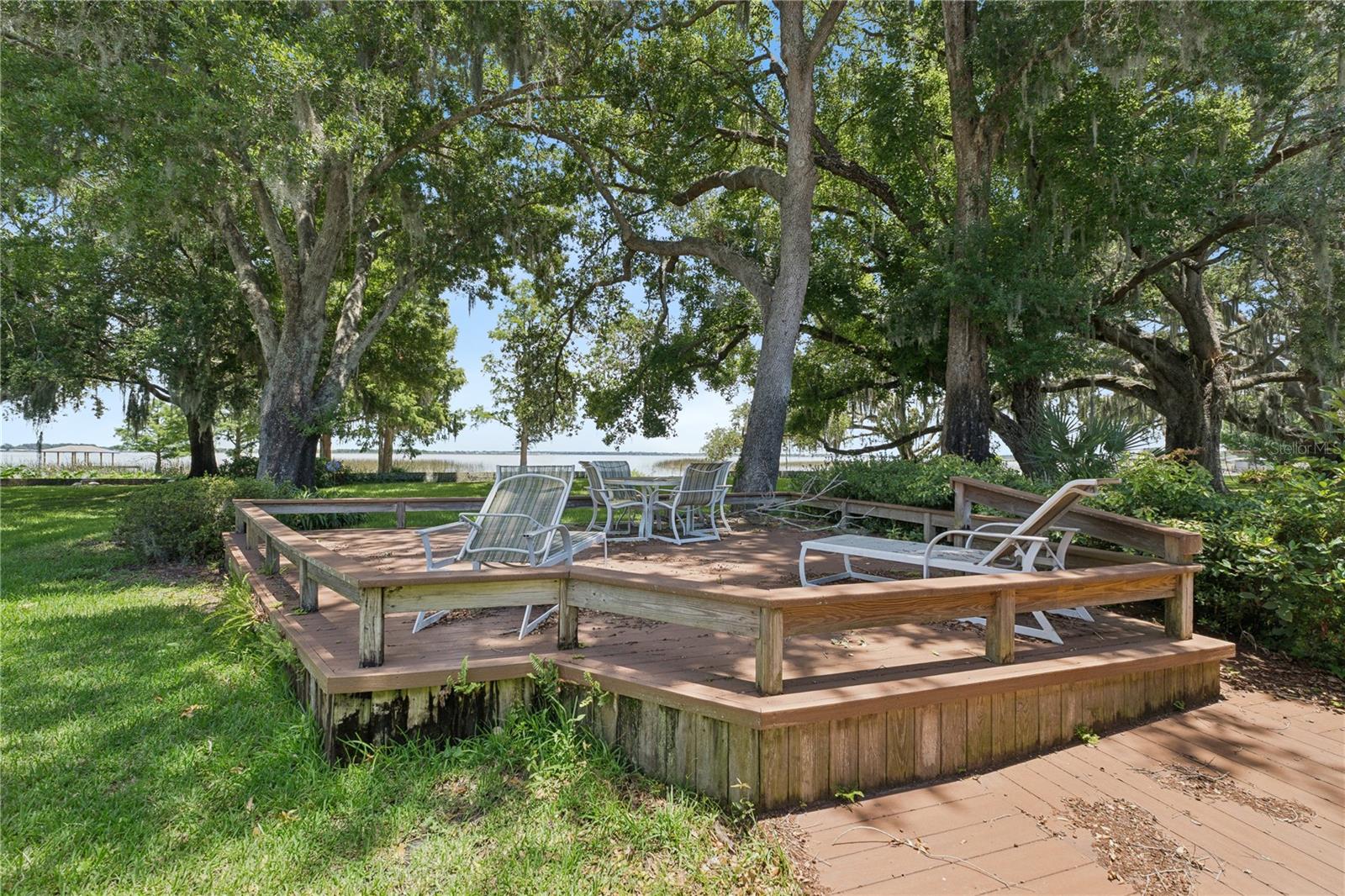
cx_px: 672
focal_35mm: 15
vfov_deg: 77.3
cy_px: 448
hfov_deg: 100.4
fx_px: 560
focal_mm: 10
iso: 100
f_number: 5.6
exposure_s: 1/125
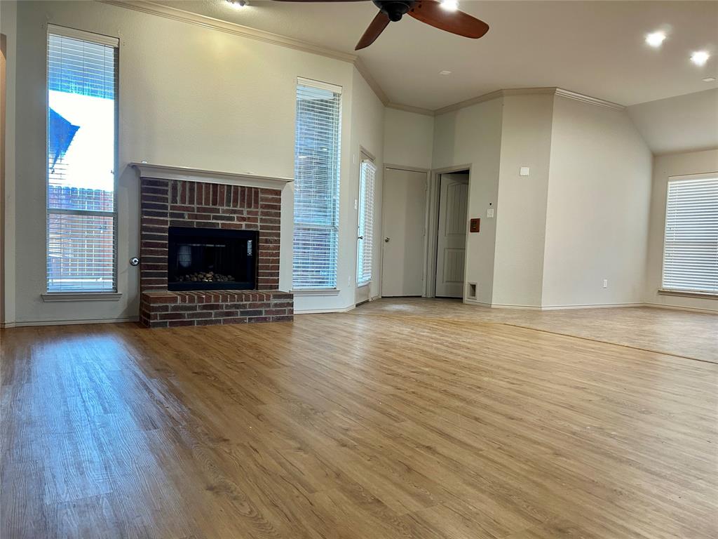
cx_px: 359
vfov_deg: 53.1
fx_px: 539
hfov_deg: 67.3
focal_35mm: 26
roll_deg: -1.4
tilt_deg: -3.6
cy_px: 270
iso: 200
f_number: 1.5
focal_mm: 5.7
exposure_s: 1/60
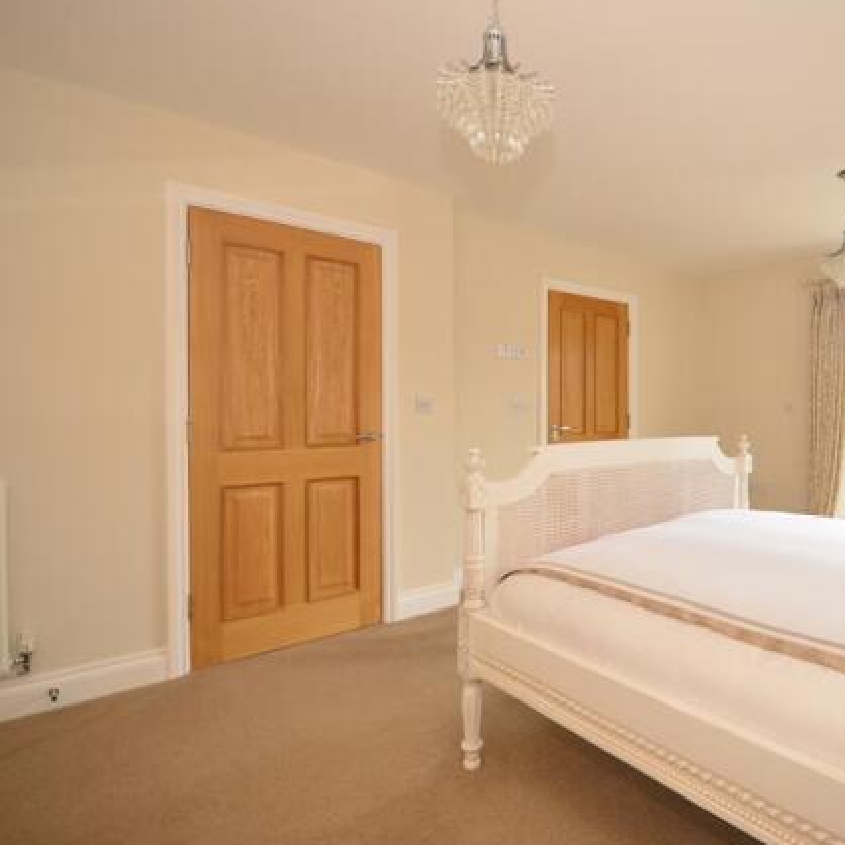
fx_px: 552
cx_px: 598
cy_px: 413
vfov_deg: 74.8
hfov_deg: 71.4
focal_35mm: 20
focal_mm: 10
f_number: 6.3
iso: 200
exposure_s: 1/40
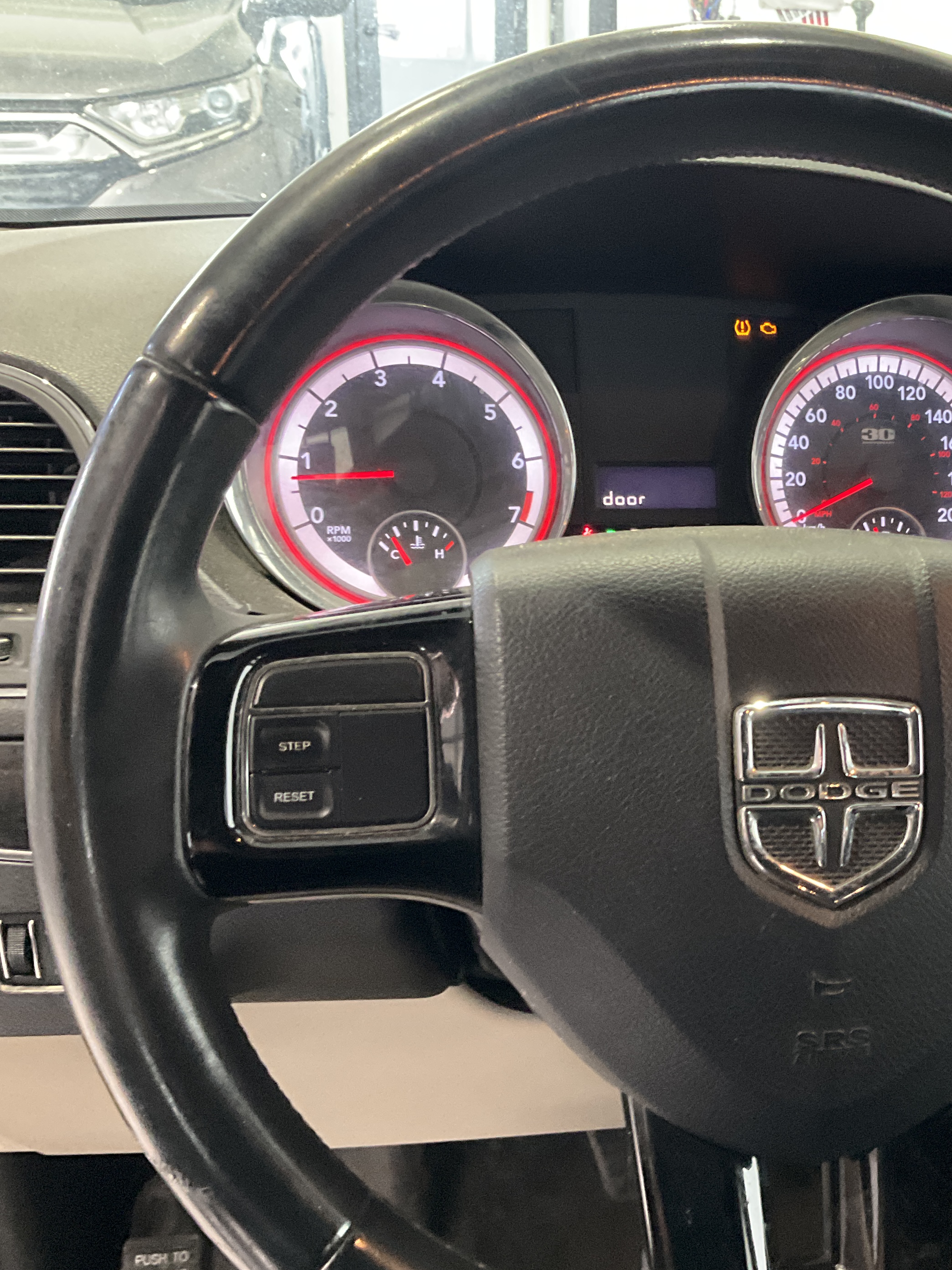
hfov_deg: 32.9
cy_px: 674
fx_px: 1540
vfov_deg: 44.8
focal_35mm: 42
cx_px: 824
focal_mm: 3
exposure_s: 1/40
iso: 320
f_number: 1.8
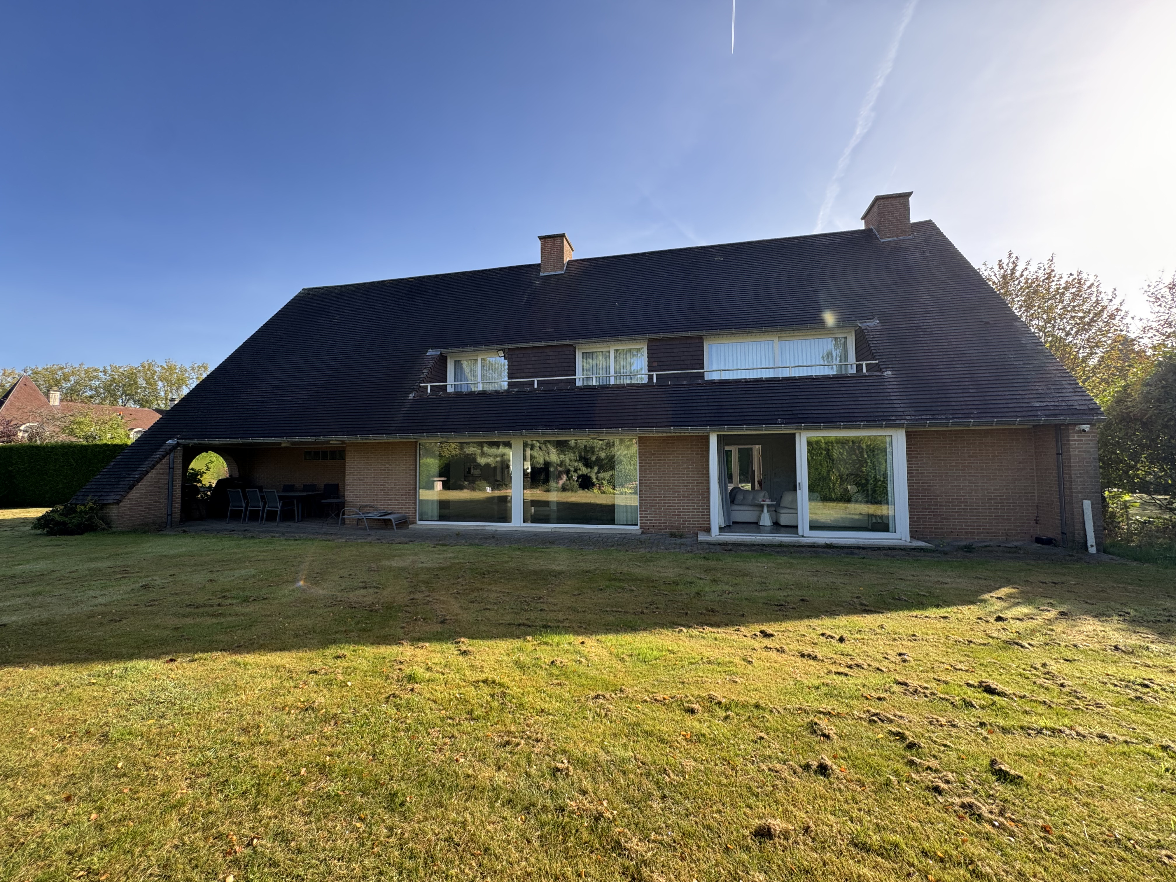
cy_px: 441
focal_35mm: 14
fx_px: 476
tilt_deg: +4.1
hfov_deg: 102.1
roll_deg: +0.9
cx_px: 588
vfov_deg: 85.7
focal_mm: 2.22
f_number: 2.2
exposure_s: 1/268
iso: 40
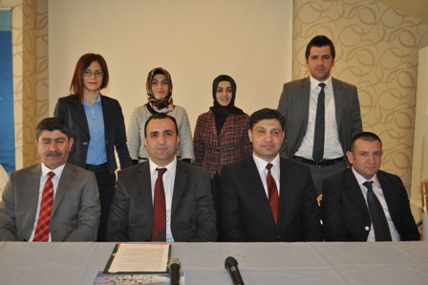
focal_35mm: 36
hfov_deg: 53.2
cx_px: 214
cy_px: 142
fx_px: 428
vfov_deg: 36.8
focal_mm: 24
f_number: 4
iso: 800
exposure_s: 1/60
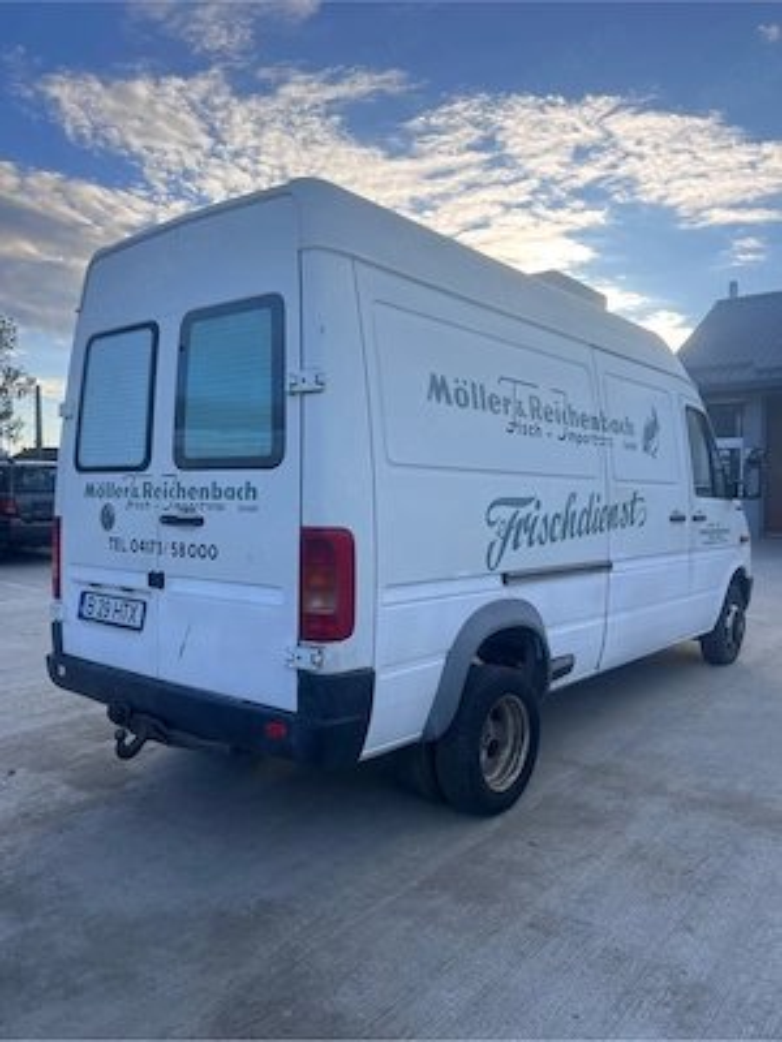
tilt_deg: -2.1
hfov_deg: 53.1
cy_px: 521
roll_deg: +1.5
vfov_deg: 67.3
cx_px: 391
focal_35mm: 26
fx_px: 783
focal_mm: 5.7
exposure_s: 1/2299
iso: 50
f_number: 1.5
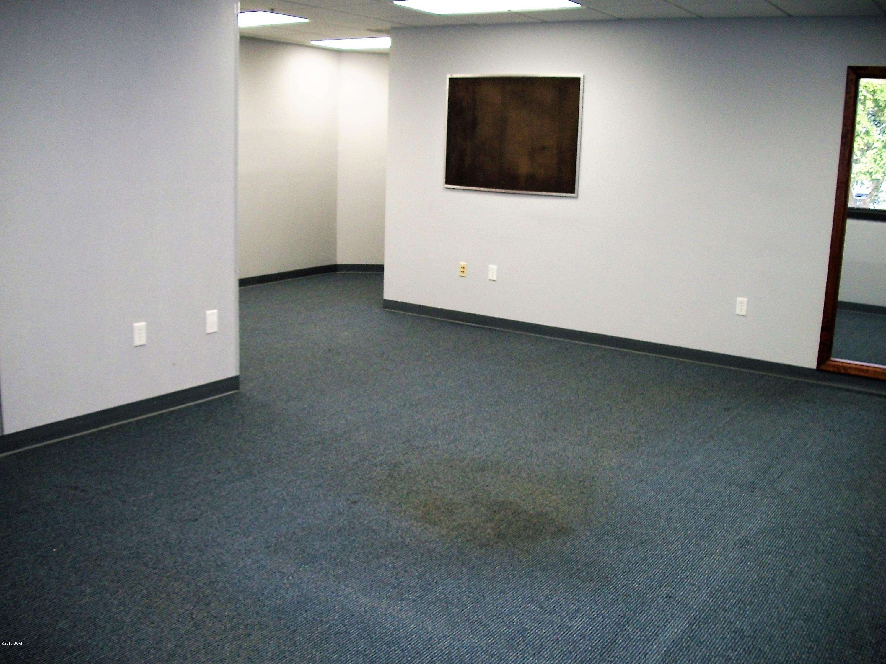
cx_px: 443
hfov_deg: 56.8
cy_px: 332
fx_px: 819
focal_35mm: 32
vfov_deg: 44.2
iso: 80
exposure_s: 1/30
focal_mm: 5.7
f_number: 2.9
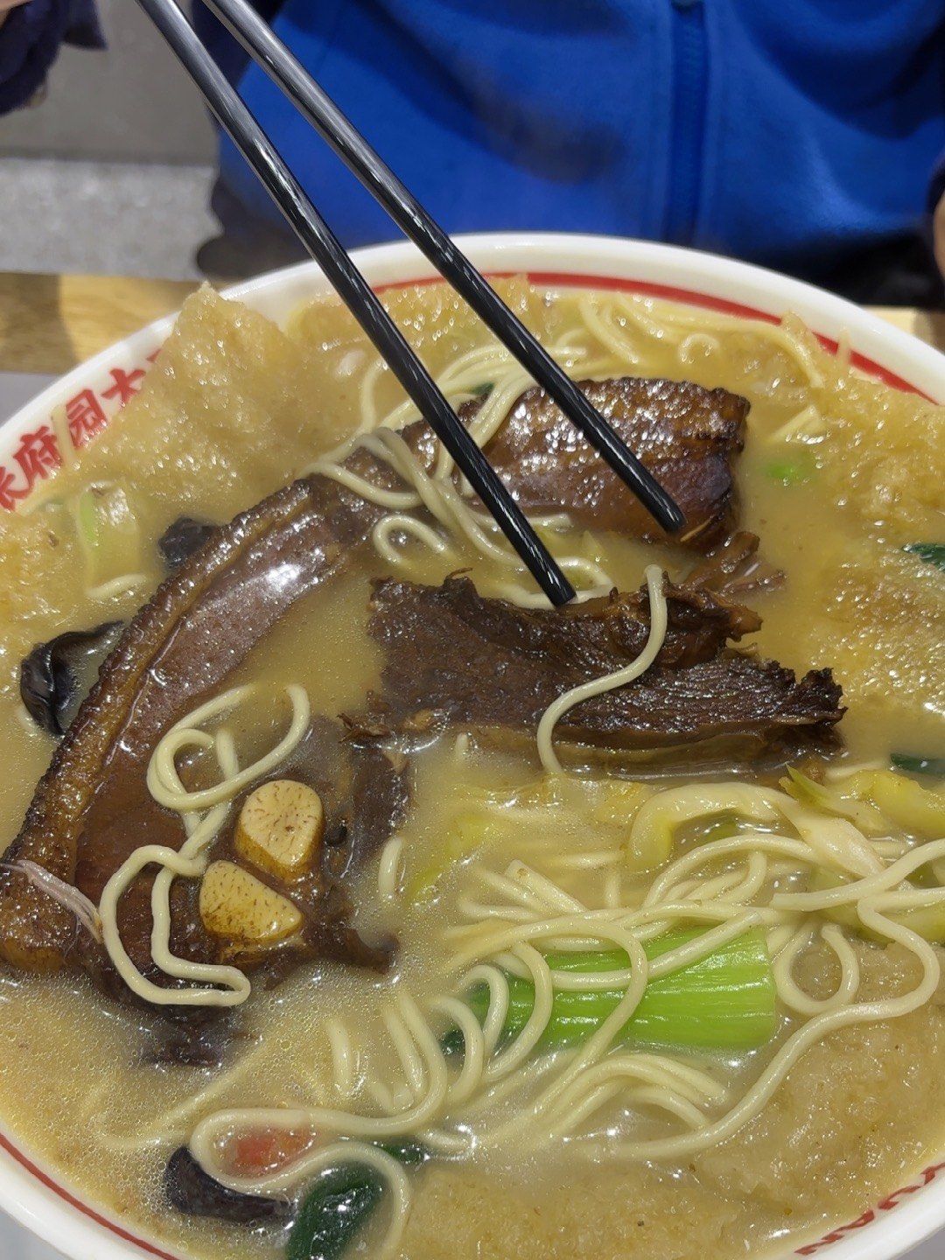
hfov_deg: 53.1
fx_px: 946
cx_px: 472
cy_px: 630
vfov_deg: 67.3
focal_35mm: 26
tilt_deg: -60.8
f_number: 1.6
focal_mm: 5.96
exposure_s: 1/136
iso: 32
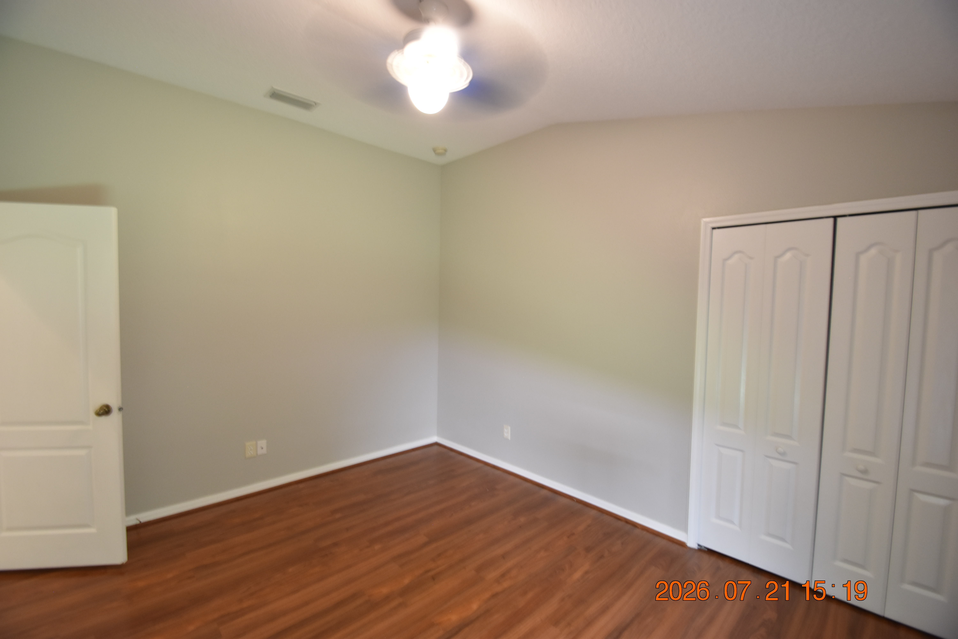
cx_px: 479
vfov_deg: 77.3
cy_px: 320
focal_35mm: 15
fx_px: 399
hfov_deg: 100.4
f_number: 3.5
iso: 800
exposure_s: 1/10
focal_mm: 10
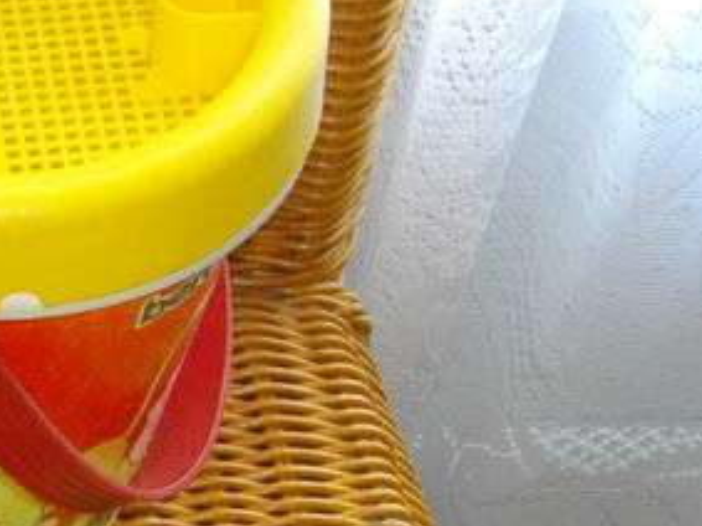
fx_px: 2291
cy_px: 742
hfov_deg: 16.2
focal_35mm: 113
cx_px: -283
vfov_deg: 12.6
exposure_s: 1/60
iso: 200
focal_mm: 5.7
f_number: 2.9
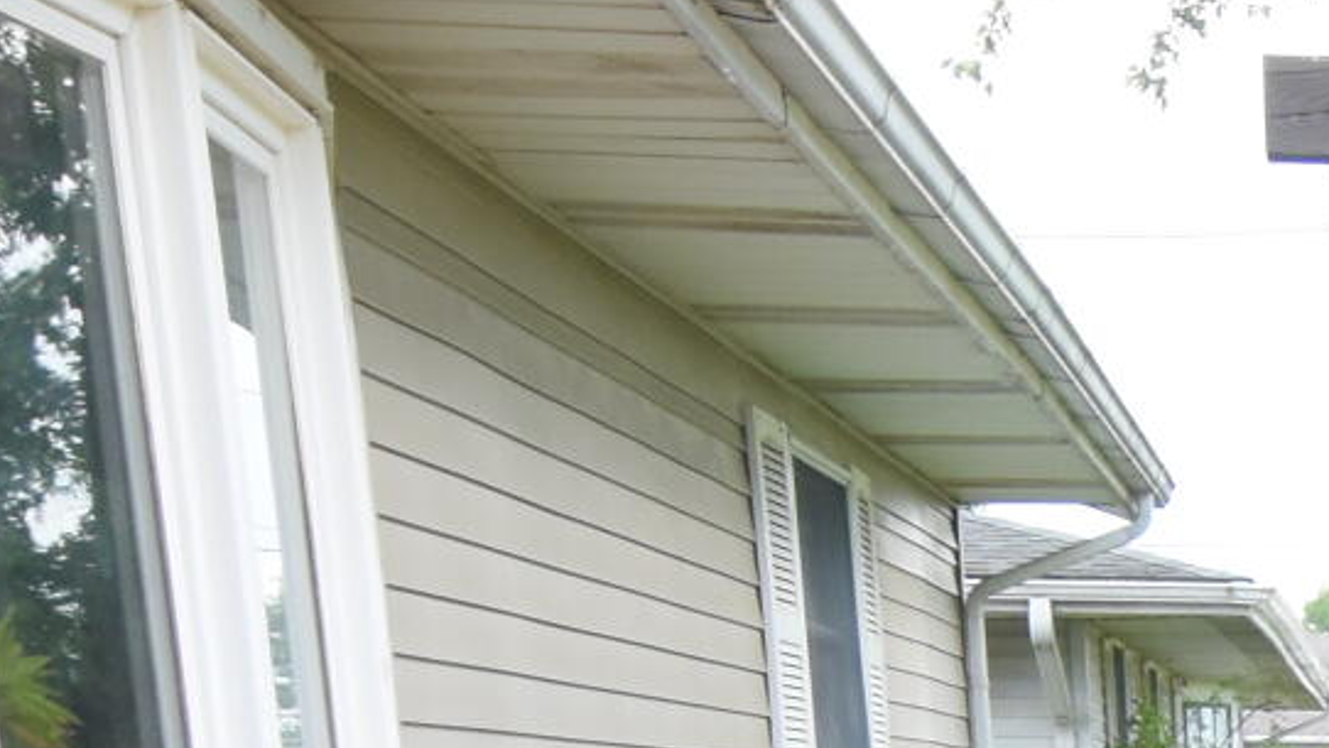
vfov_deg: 11.8
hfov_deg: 21.8
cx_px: 1763
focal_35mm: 87
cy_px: 1677
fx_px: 3066
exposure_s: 1/250
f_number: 4.5
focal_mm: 10
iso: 450
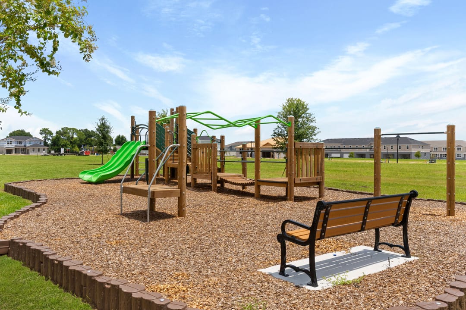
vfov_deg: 43.6
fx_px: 388
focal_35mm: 30
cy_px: 155
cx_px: 233
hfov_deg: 62.0
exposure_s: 1/400
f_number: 7.1
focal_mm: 20
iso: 320
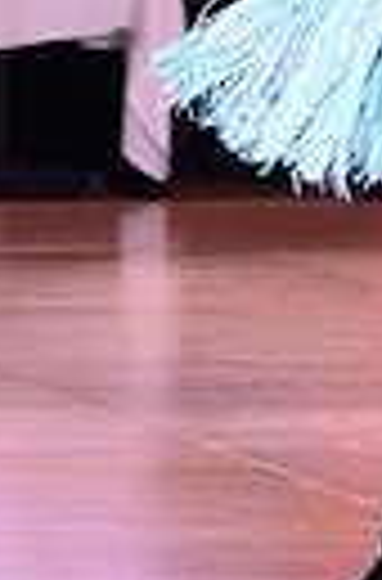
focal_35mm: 541
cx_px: 470
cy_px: -252
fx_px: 8680
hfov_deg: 2.5
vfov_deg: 3.8
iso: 2000
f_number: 4.5
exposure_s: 1/250
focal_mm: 120
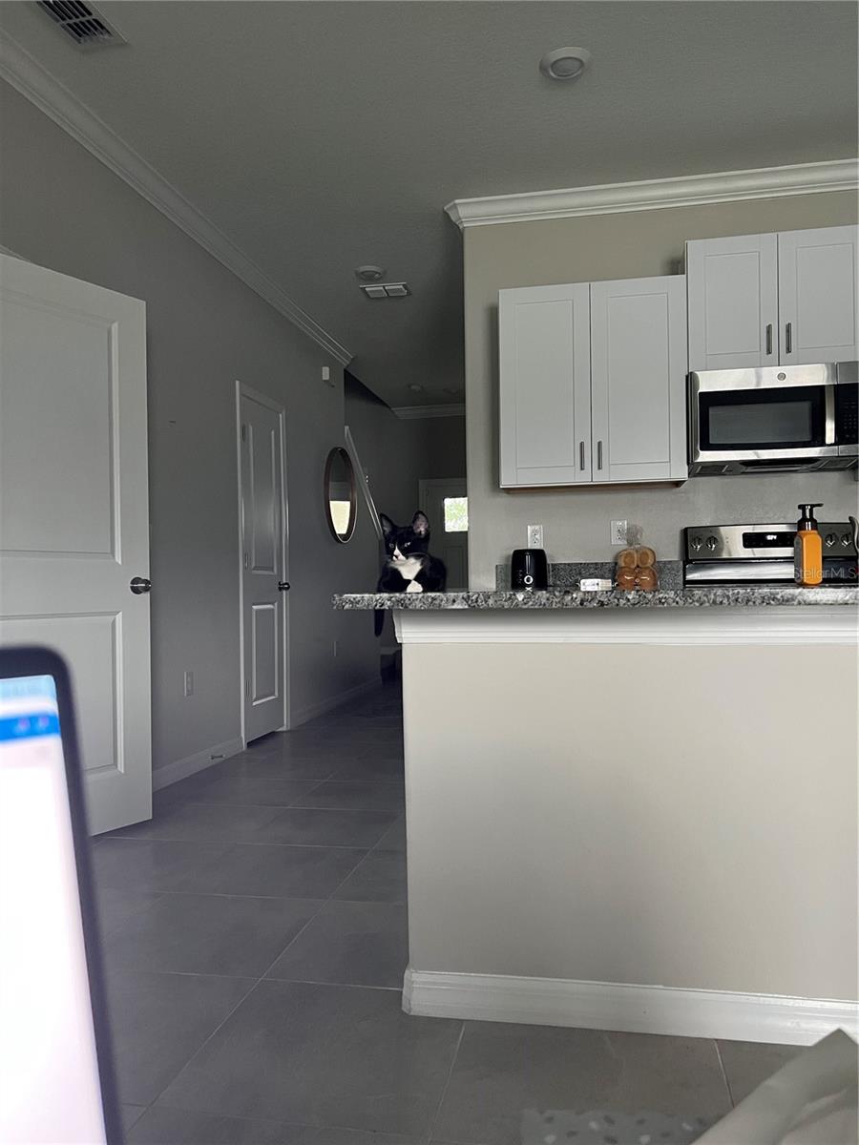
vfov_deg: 67.3
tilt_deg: +0.6
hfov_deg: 53.1
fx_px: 860
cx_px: 430
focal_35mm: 26
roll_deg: +0.0
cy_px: 572
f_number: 1.5
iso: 500
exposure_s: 1/52
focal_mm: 5.7
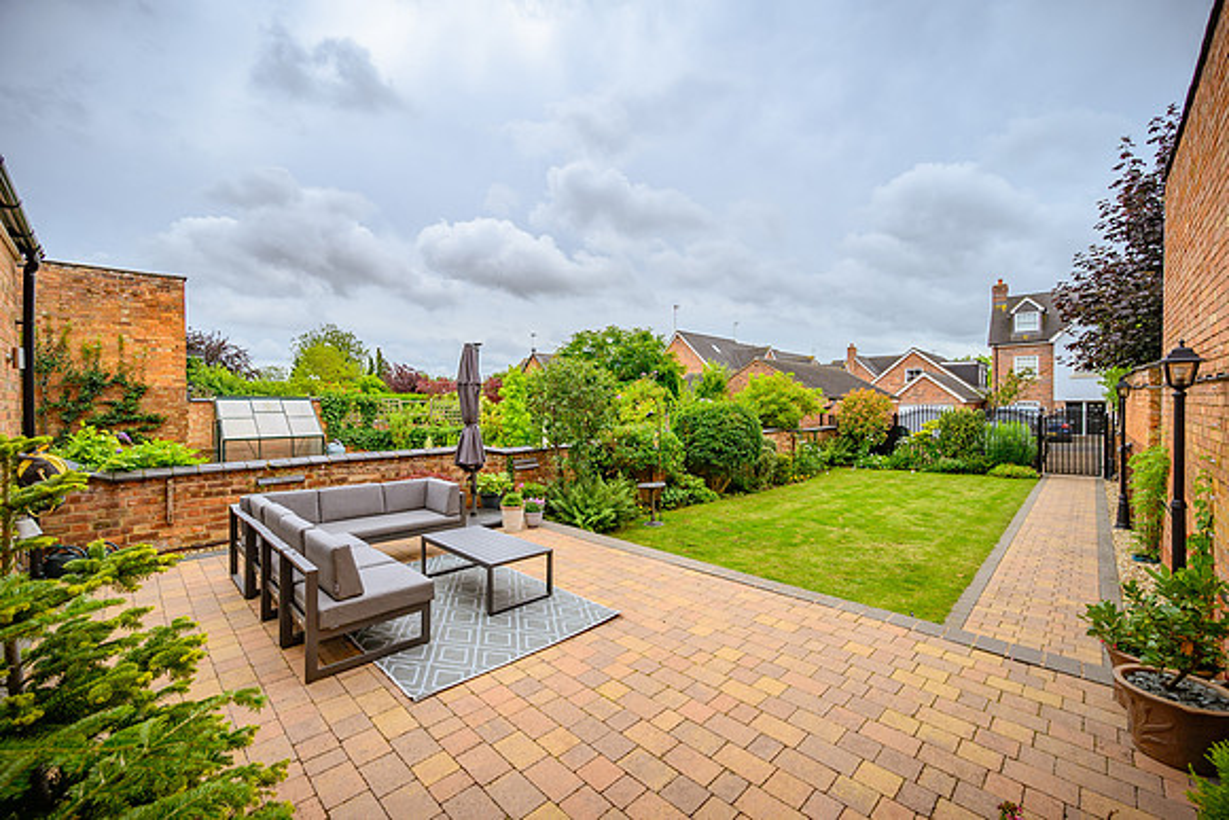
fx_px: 478
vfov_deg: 81.2
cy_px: 410
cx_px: 614
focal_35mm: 14
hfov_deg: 104.2
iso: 100
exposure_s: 1/320
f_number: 7.1
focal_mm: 14
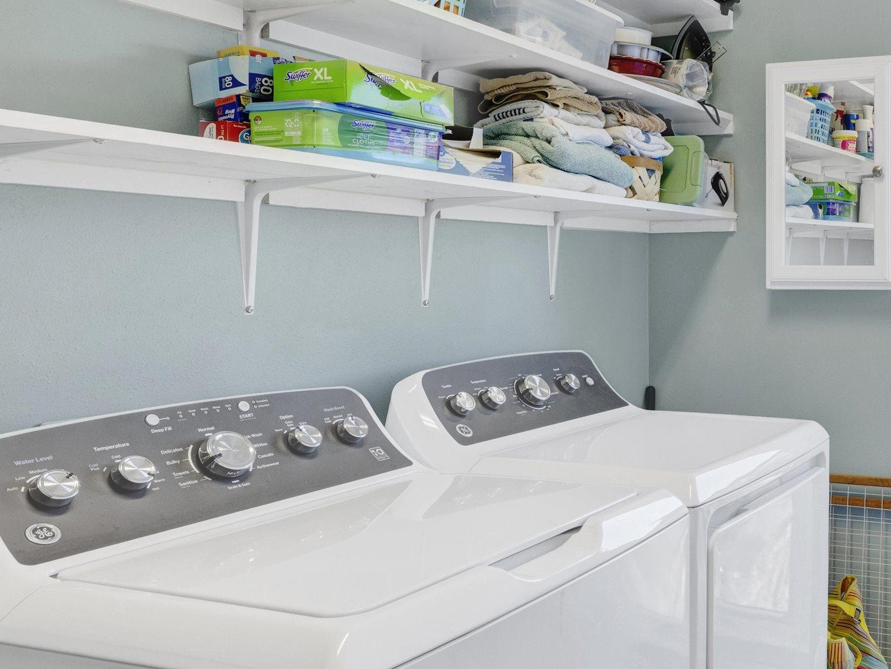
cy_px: 255
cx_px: 874
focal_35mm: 35
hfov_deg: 45.2
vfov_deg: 40.5
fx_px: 901
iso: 400
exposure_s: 1/15
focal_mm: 16
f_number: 11
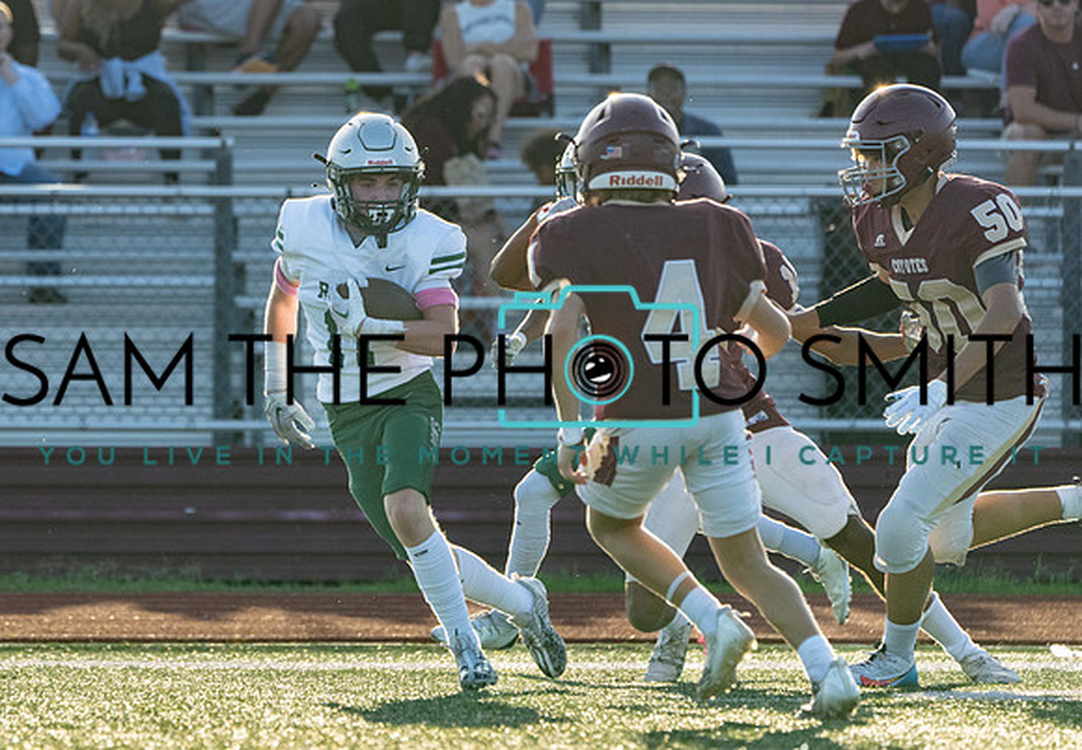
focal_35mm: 570
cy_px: 322
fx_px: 17350
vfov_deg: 2.5
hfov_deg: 3.6
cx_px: 325
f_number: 8
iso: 1600
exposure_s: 1/1250
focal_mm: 400
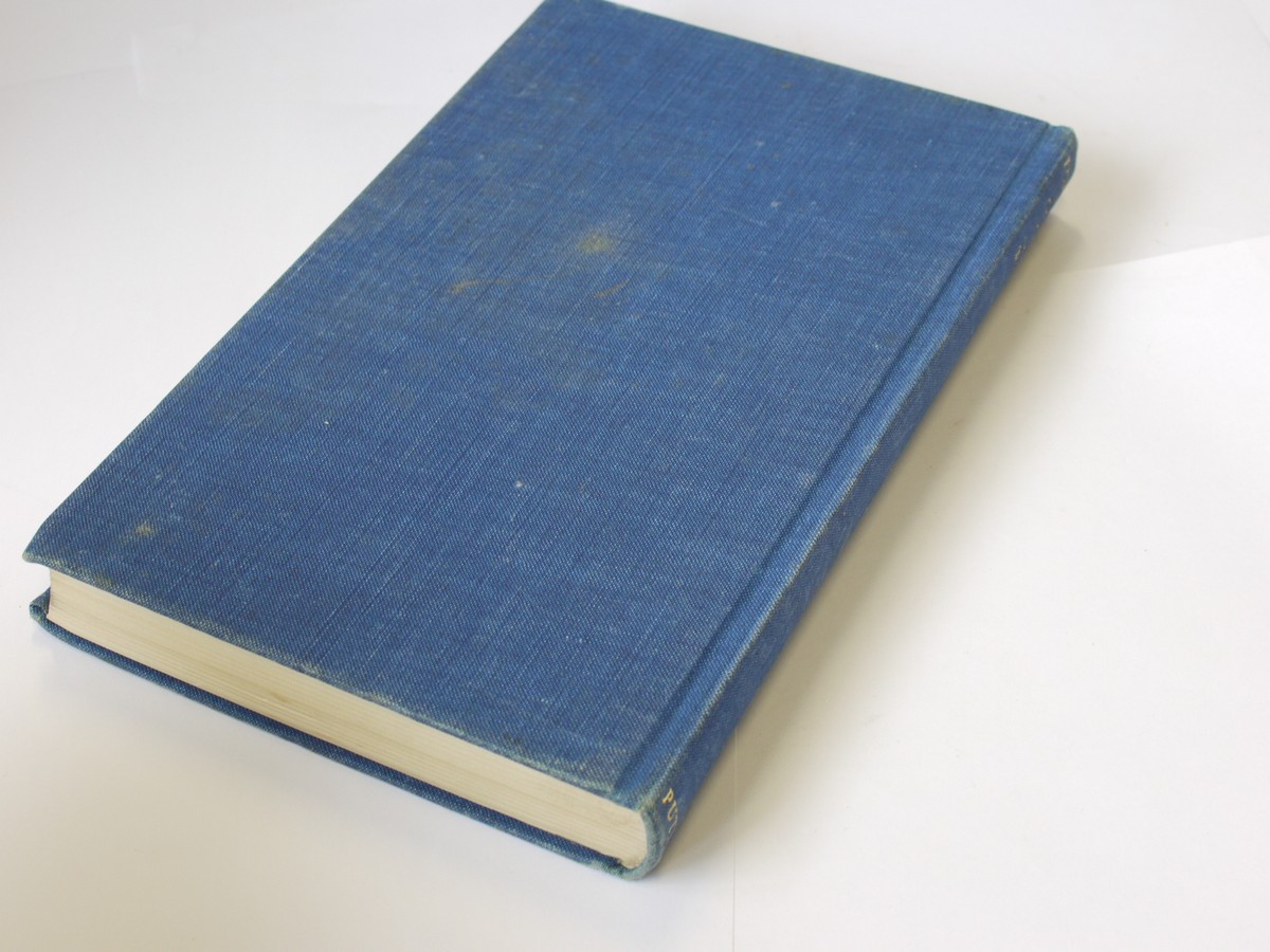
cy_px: 476
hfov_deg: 32.2
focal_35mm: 60
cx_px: 635
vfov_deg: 24.4
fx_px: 2201
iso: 400
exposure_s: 1/50
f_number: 7.1
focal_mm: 30
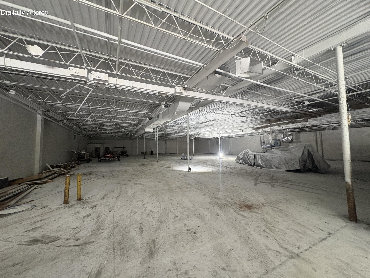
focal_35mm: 14
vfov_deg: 85.7
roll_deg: -0.1
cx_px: 185
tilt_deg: +2.2
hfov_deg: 102.1
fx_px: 150
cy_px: 139
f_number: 2.2
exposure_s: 1/60
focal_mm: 2.22
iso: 400
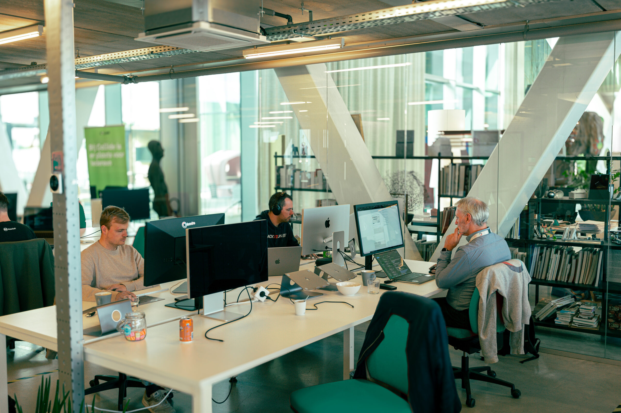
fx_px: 638
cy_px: 206
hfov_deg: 51.9
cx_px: 310
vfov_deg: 35.9
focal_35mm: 37
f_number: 3.5
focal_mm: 37
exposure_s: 1/125
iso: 400
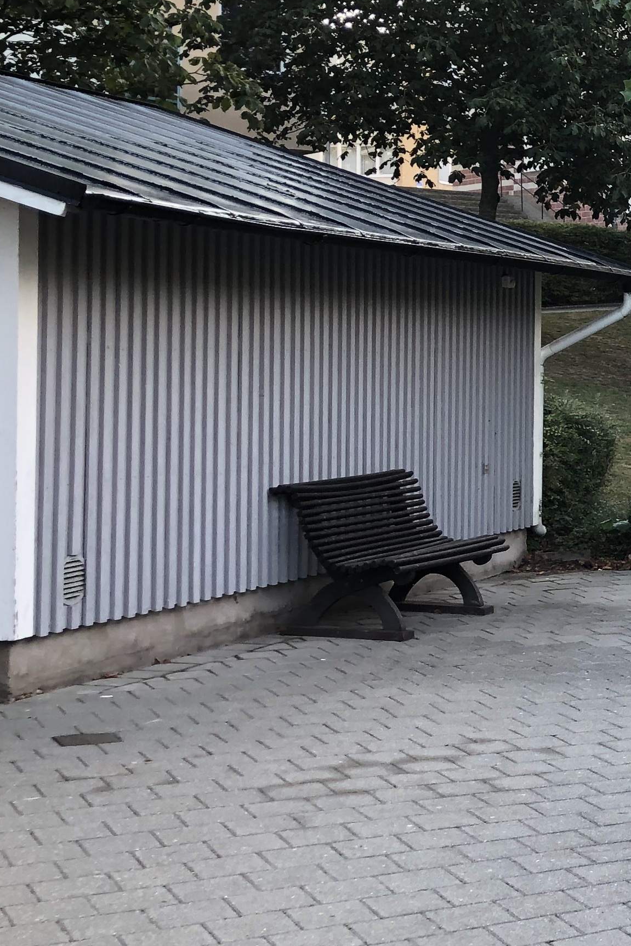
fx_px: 1788
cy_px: 338
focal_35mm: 68
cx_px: 1075
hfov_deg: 17.1
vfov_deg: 29.5
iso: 25
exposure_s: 1/120
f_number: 1.8
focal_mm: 3.99
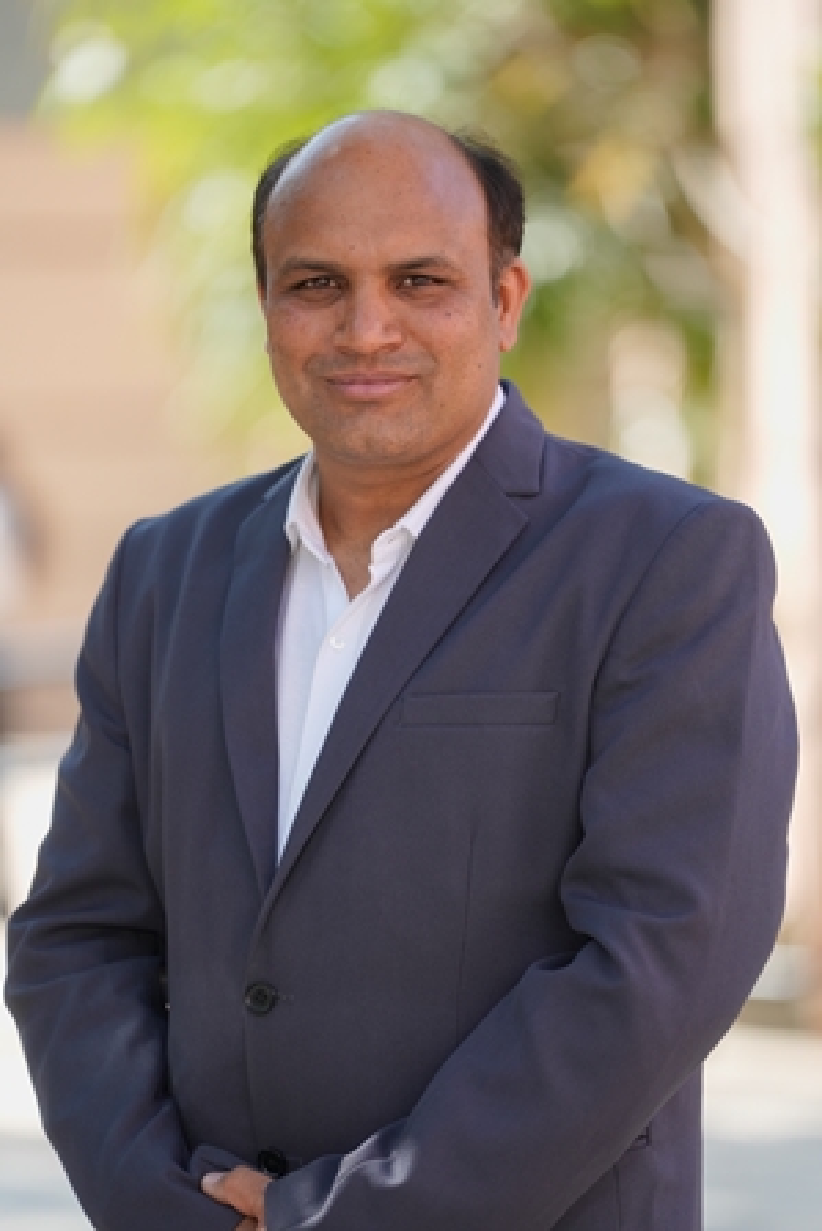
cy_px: 616
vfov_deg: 10.3
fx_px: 6844
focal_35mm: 200
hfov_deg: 6.9
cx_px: 411
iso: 250
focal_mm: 200
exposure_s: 1/500
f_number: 2.8
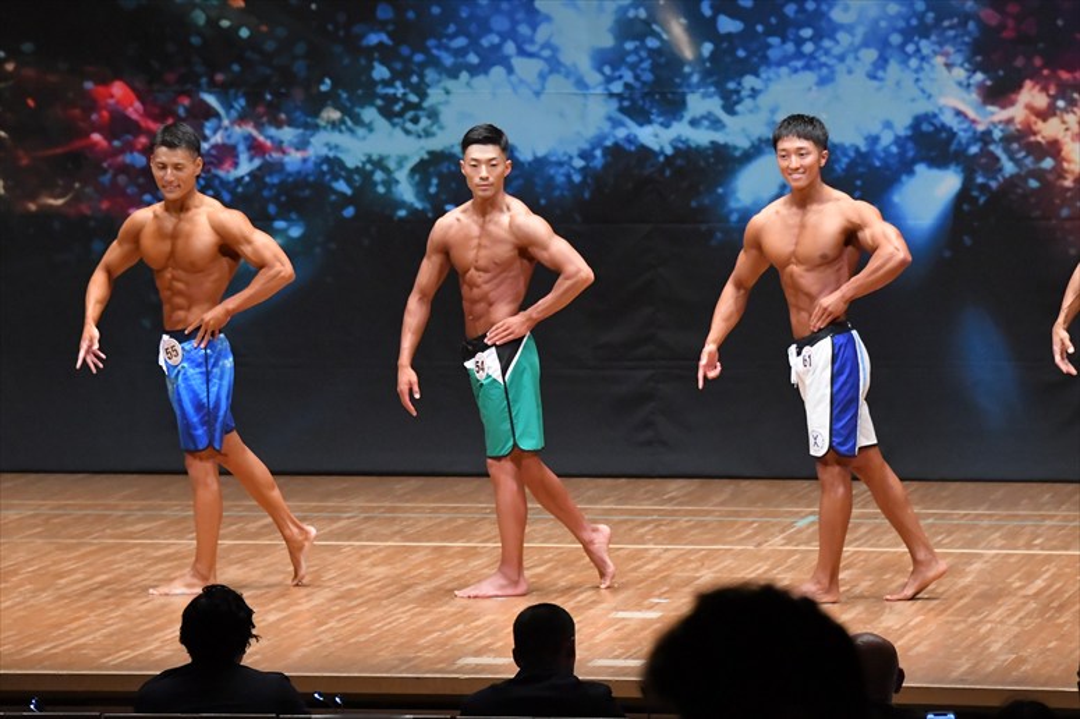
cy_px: 360
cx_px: 540
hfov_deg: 10.2
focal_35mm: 202
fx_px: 6057
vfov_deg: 6.8
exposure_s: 1/400
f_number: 5.6
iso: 8000
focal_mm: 135
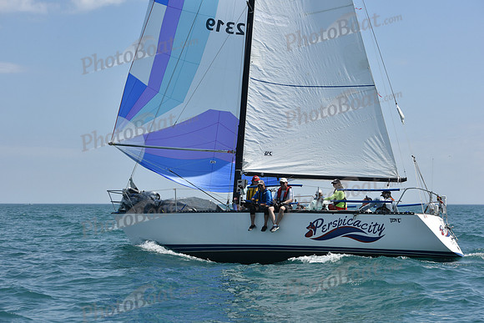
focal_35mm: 70
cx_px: 242
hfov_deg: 28.8
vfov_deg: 19.5
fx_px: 941
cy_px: 162
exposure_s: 1/1250
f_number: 8
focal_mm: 70
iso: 250
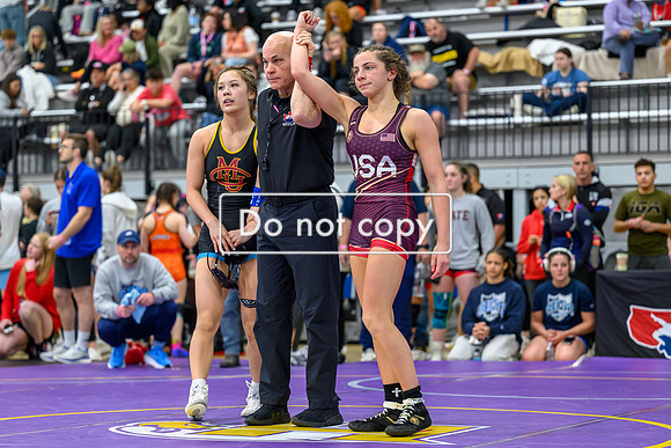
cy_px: 226
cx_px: 312
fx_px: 1851
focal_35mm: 99
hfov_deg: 20.5
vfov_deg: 13.8
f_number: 2.8
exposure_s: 1/800
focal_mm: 86
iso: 2500
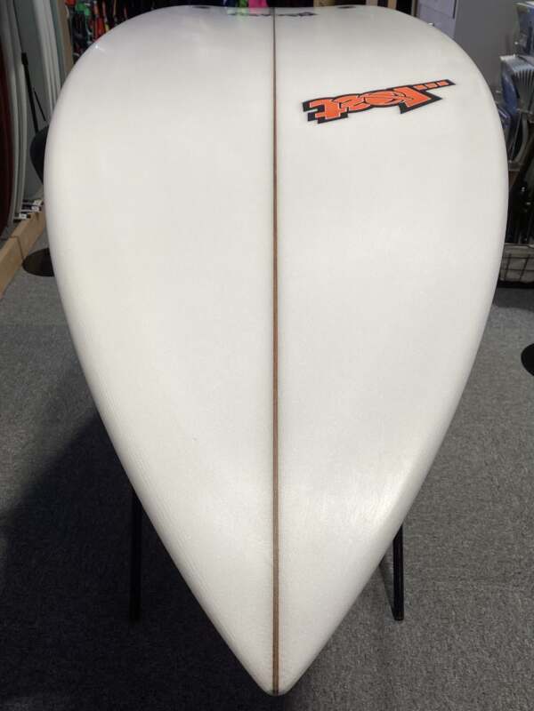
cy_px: 356
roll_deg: +0.5
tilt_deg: -34.6
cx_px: 267
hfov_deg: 45.4
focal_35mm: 31
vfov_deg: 58.4
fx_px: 638
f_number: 2.4
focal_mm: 3.3
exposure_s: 1/100
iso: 40
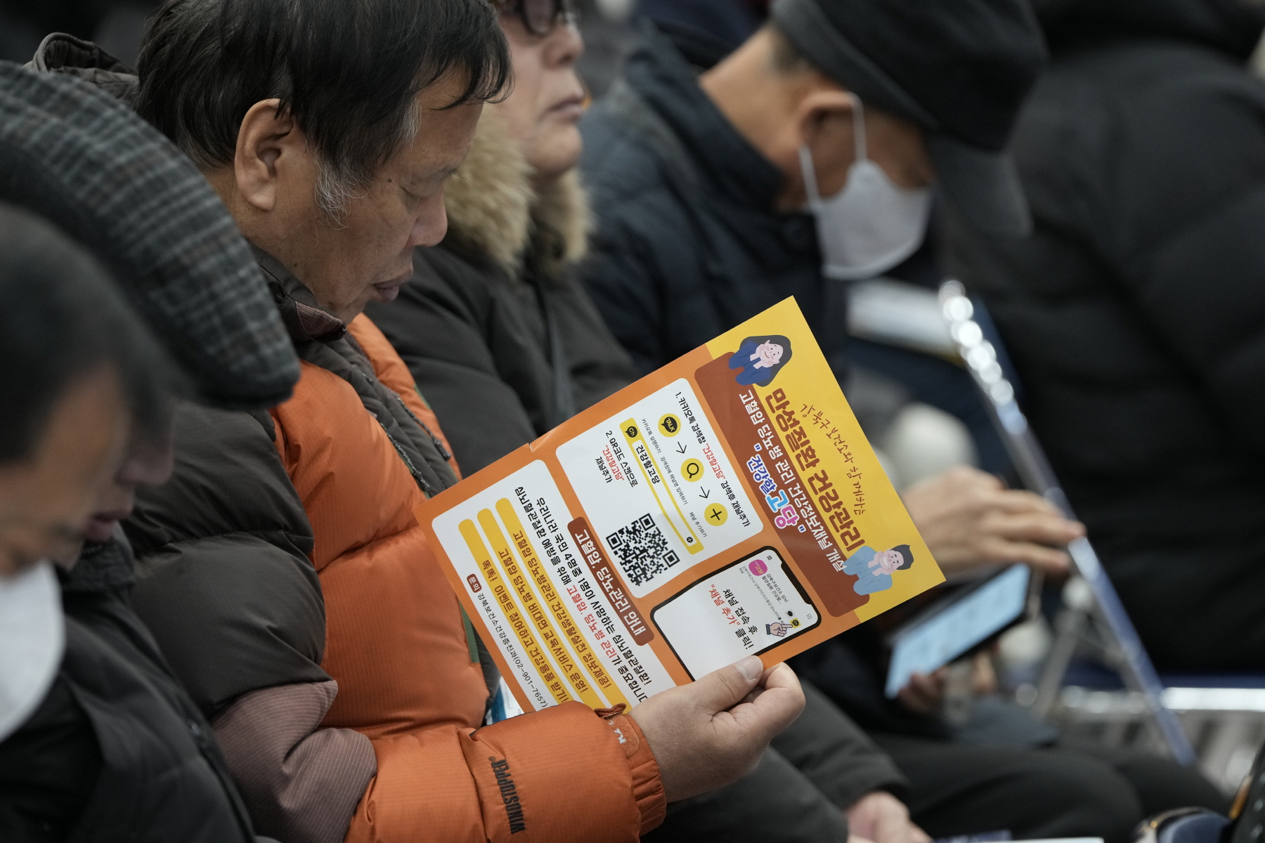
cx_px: 632
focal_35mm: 194
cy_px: 422
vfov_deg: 7.1
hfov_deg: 10.6
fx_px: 6816
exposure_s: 1/160
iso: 2500
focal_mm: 194
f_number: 4.5
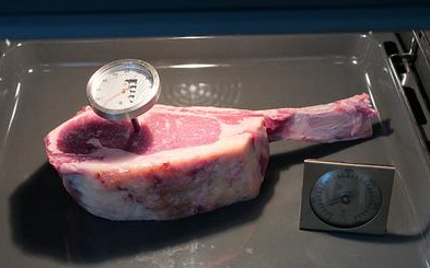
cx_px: 217
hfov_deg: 37.6
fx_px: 632
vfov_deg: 23.9
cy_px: 135
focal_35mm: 54
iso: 2000
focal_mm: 25
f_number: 3.5
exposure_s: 1/60
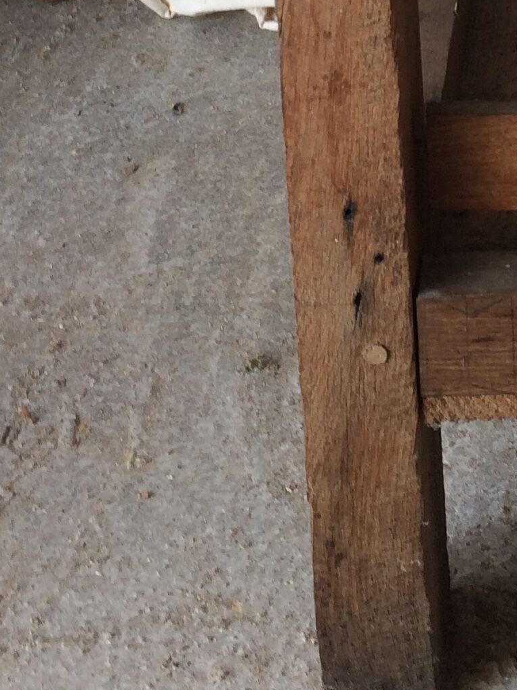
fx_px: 1853
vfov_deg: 19.5
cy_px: -191
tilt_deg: -23.6
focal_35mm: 93
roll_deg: +0.9
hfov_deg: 15.5
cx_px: 568
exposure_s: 1/50
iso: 40
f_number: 2.2
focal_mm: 4.15
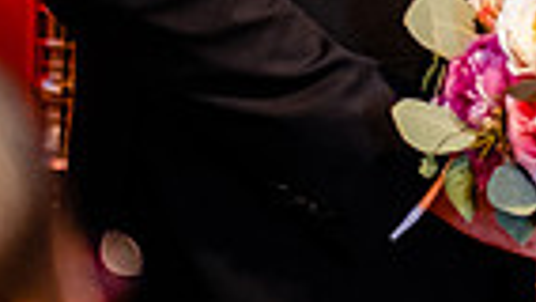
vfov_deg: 2.8
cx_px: 757
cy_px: -219
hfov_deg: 5.0
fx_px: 6128
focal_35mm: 431
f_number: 1.2
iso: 800
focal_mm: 56
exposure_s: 1/160
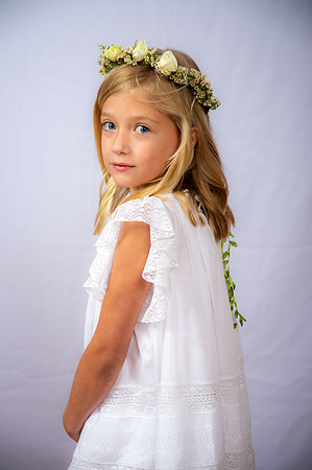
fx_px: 1107
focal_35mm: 85
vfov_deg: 23.9
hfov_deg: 16.0
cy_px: 235
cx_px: 156
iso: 250
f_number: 6.3
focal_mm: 85
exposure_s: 1/160
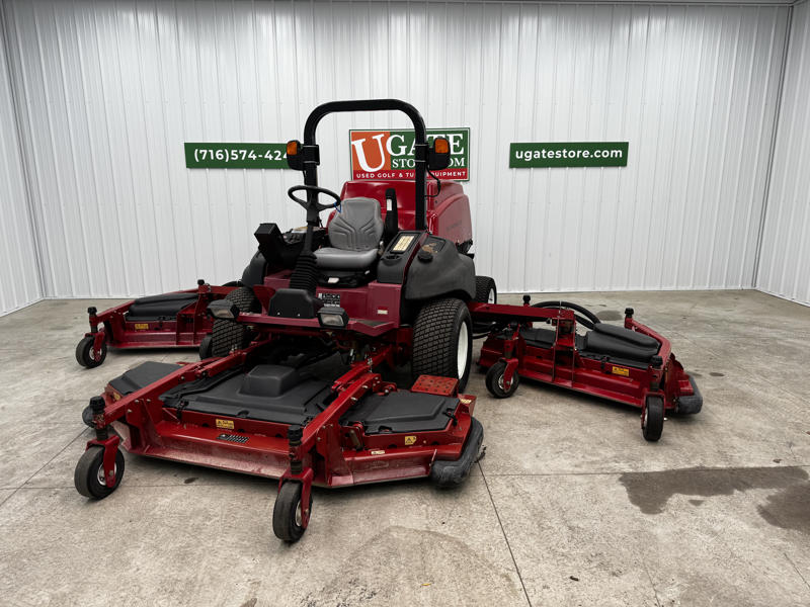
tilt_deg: -13.9
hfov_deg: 71.6
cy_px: 304
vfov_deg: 56.8
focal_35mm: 24
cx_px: 405
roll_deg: -0.3
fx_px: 562
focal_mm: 6.76
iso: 64
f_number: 1.78
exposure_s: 1/120
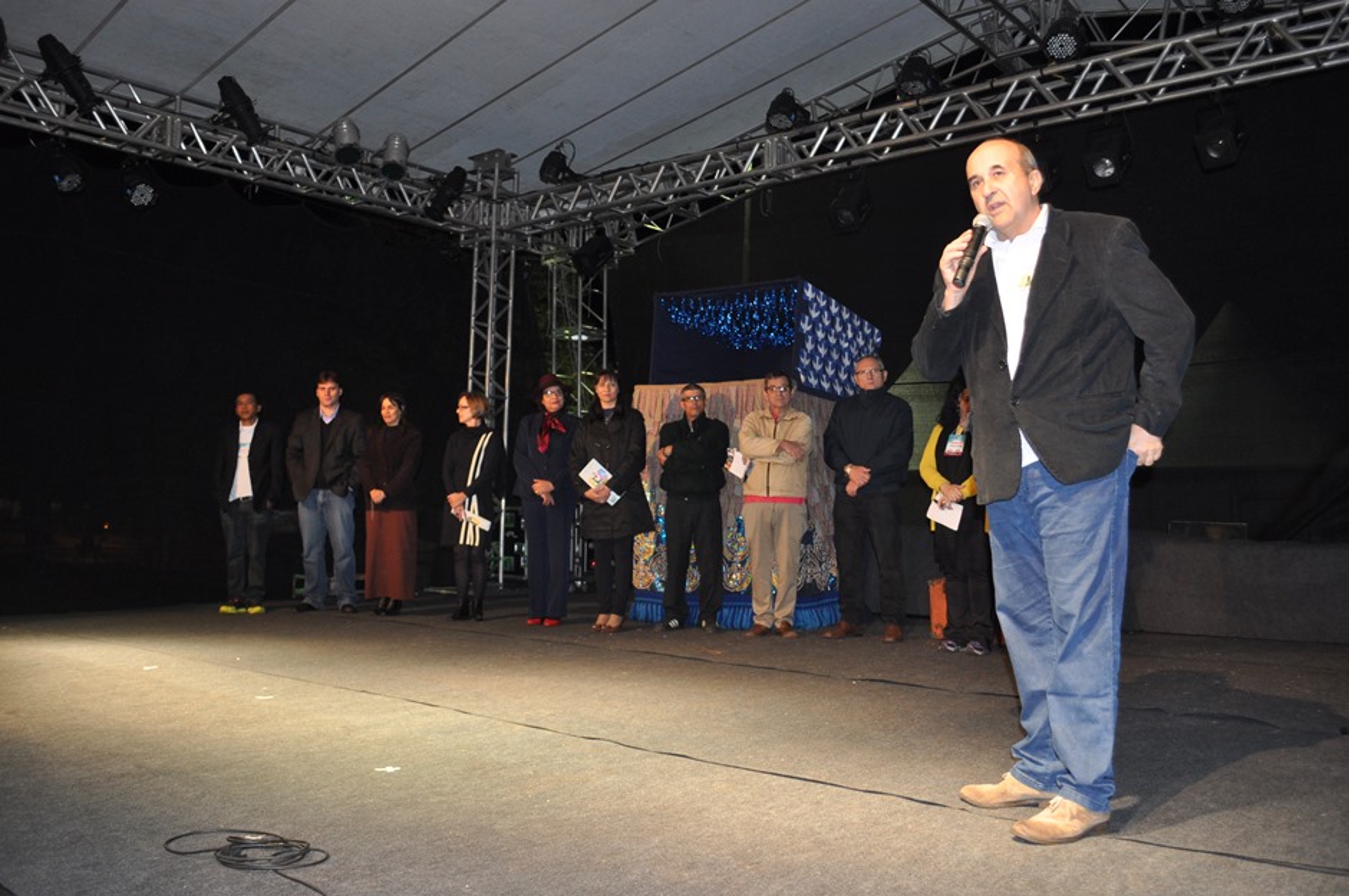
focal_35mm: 30
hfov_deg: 62.0
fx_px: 1123
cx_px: 674
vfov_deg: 43.5
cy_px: 448
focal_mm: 20
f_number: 3.8
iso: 640
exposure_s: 1/60
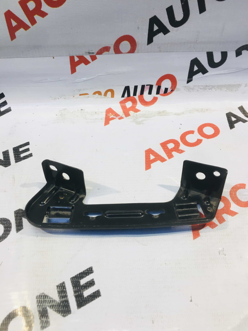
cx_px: 124
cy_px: 166
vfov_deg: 61.7
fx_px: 277
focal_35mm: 29
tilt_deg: -47.9
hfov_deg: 48.2
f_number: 2.2
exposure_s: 1/33
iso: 25
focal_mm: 4.15
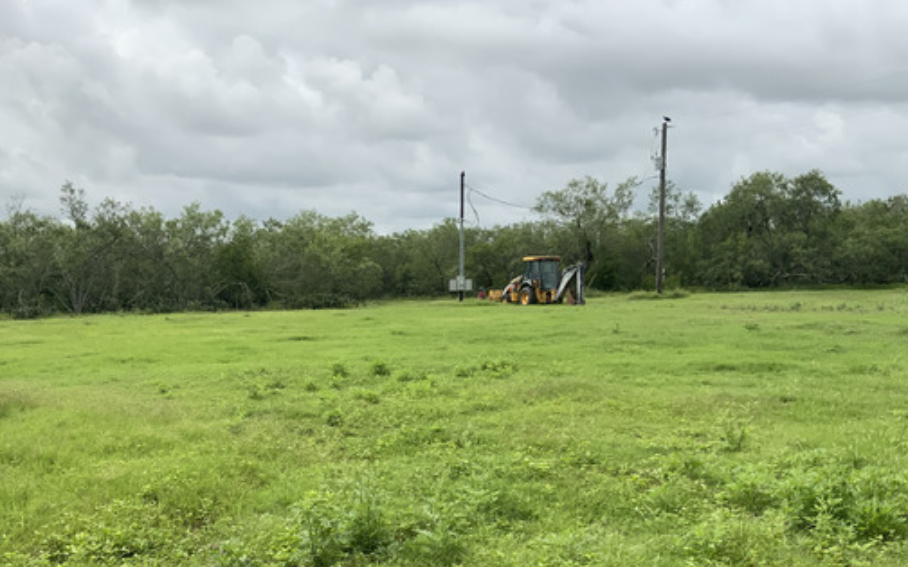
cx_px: 366
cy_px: 412
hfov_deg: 50.1
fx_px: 965
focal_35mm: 39
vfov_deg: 32.3
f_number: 1.8
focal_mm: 3
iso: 16
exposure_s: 1/1912
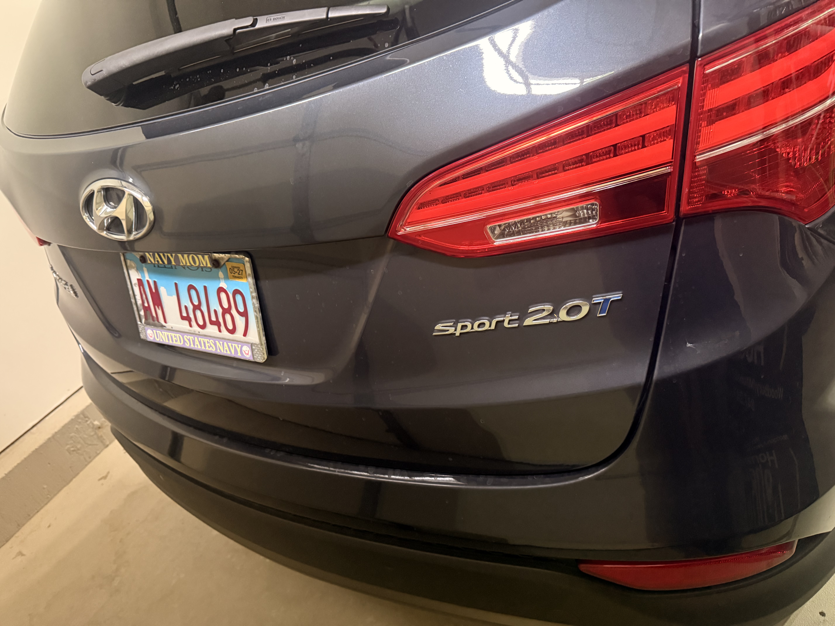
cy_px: 313
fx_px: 579
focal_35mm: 24
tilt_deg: -30.5
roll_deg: +17.5
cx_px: 418
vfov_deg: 56.8
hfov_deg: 71.6
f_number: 1.78
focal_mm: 6.76
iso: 800
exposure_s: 1/30
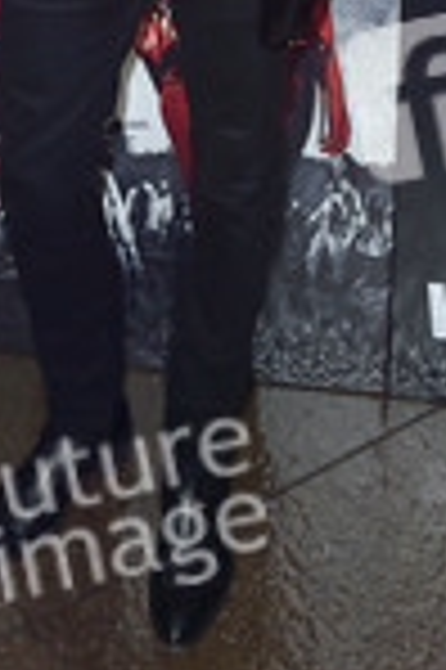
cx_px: 169
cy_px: -148
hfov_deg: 19.4
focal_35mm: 70
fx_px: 1304
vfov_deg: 25.7
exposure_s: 1/200
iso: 400
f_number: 5.6
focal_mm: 26
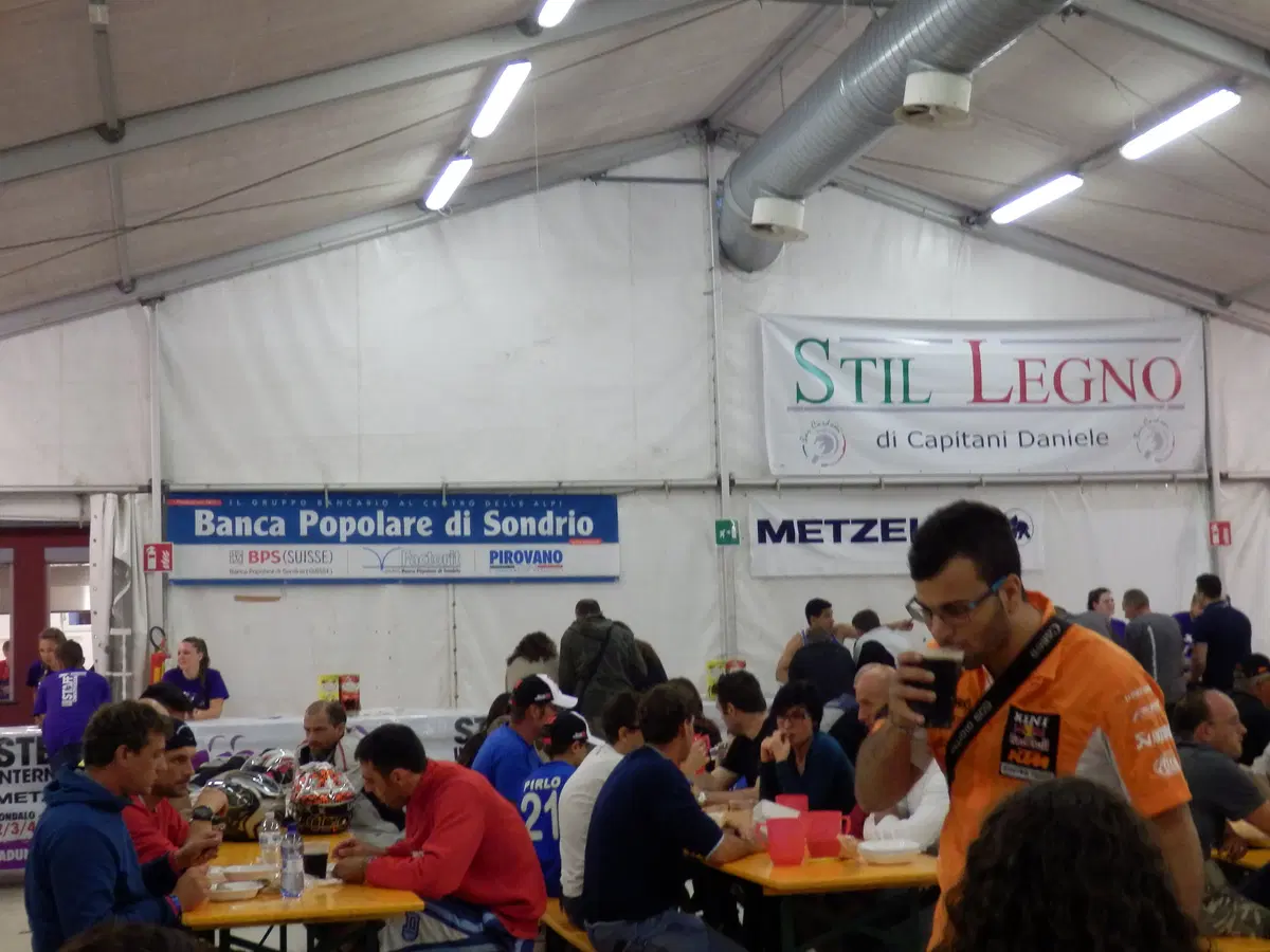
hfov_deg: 38.9
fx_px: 1798
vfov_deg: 29.7
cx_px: 635
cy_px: 476
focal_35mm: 49
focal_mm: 8.9
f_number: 4
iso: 800
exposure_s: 1/60
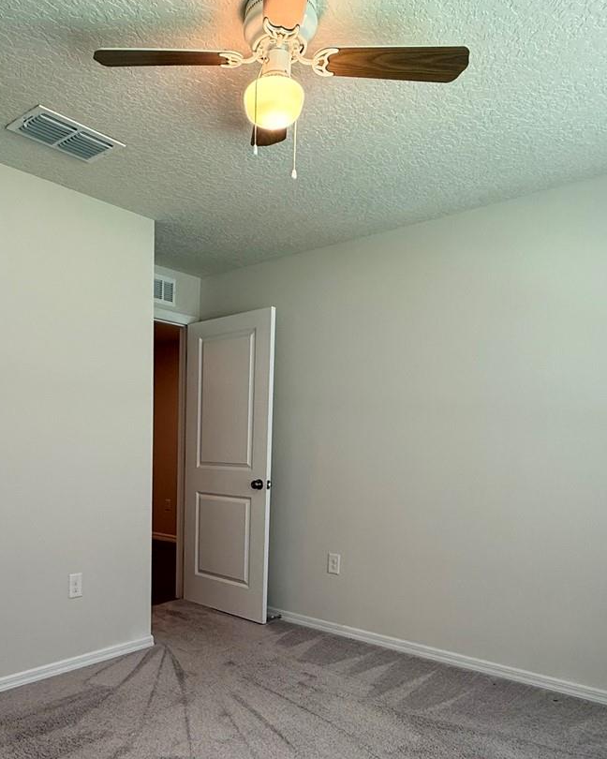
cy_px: 498
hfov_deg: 52.2
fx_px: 606
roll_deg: -0.8
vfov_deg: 62.7
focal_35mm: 27
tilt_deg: -4.4
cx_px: 202
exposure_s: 1/120
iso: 200
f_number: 2.2
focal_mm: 2.22
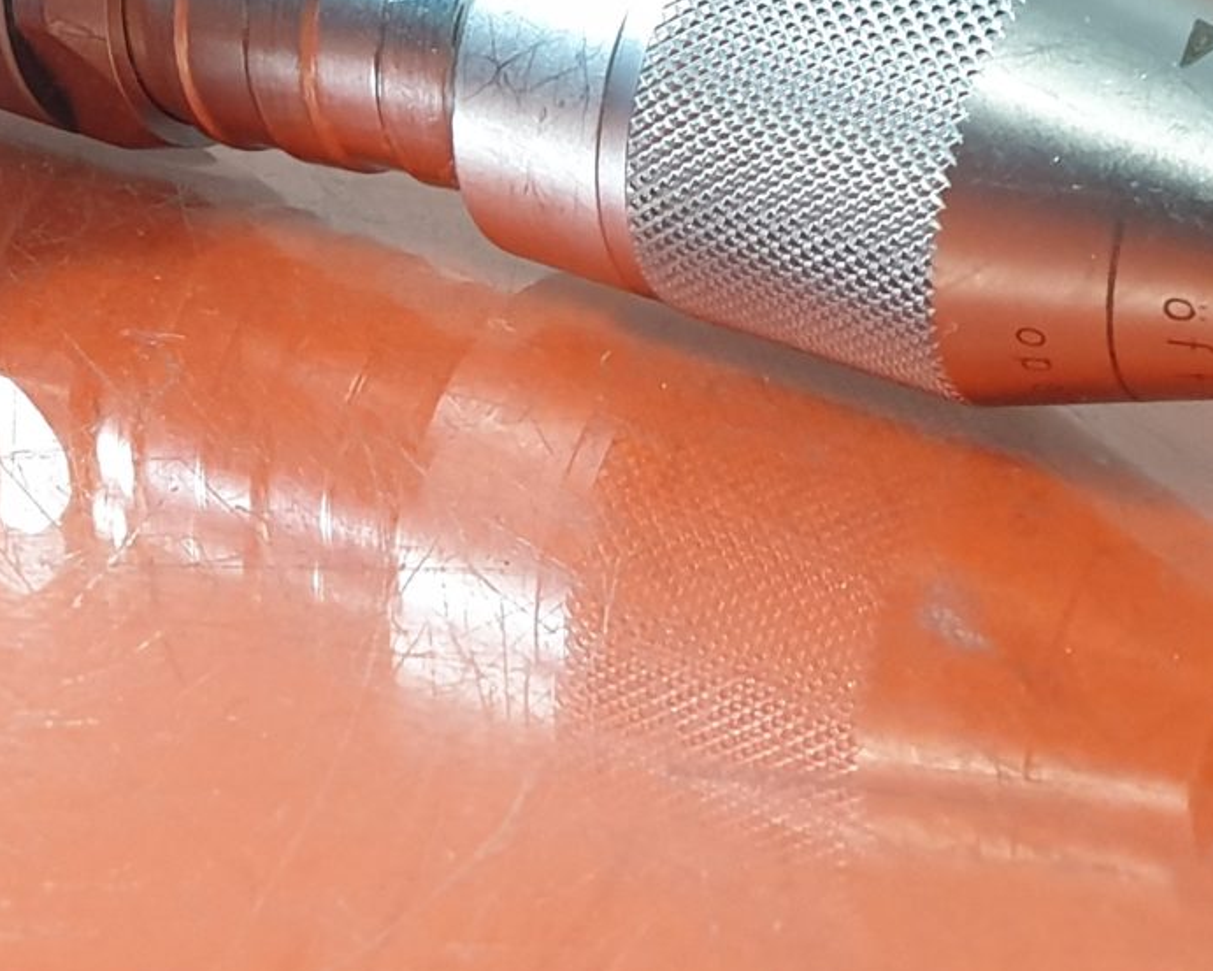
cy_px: 40
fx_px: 3375
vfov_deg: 16.1
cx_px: -537
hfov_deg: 18.4
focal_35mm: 94
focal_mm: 4.3
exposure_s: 1/33
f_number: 2.4
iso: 320
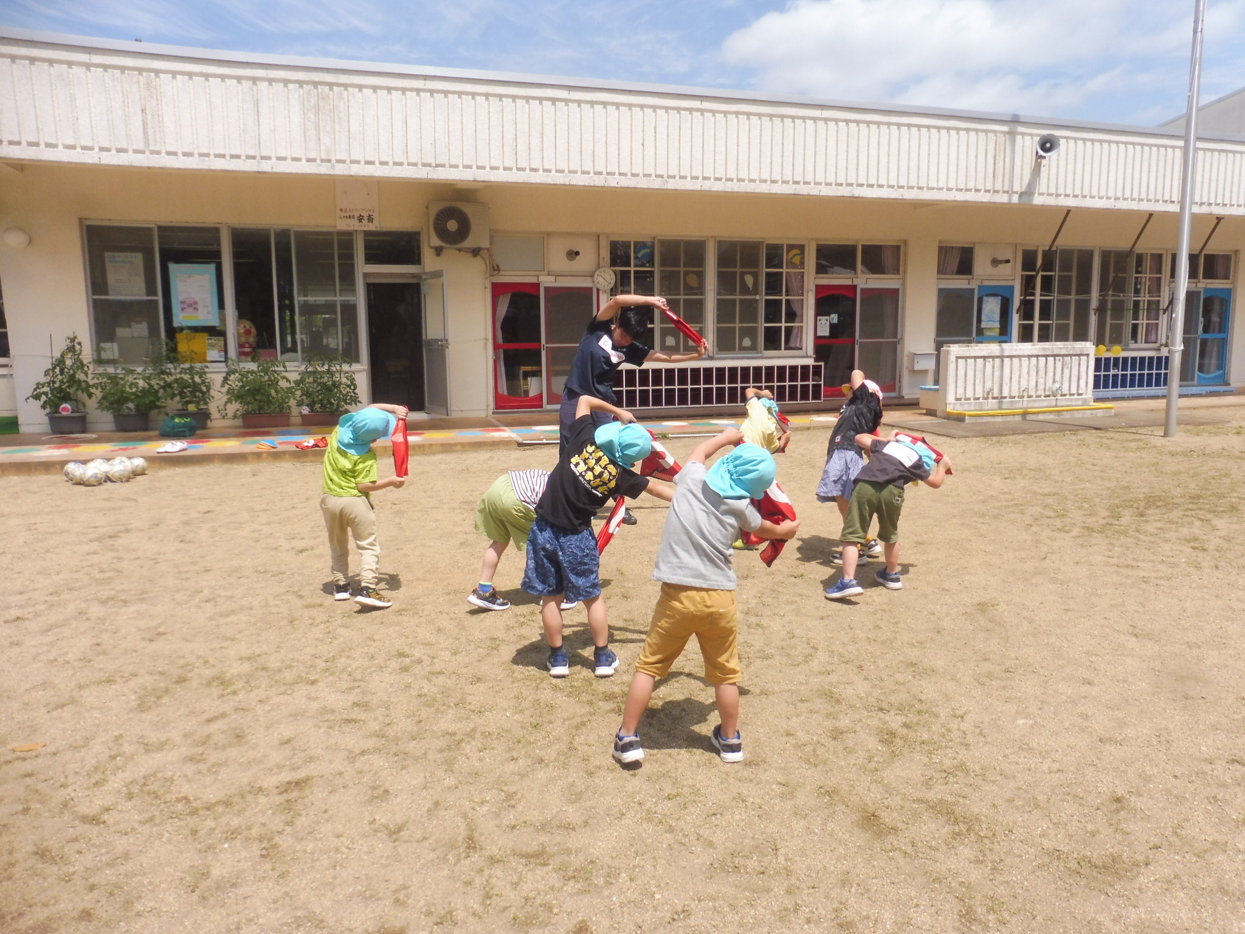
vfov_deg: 56.8
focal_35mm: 24
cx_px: 622
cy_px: 467
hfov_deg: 71.6
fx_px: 863
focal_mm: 4.3
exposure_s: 1/1300
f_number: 4
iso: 100
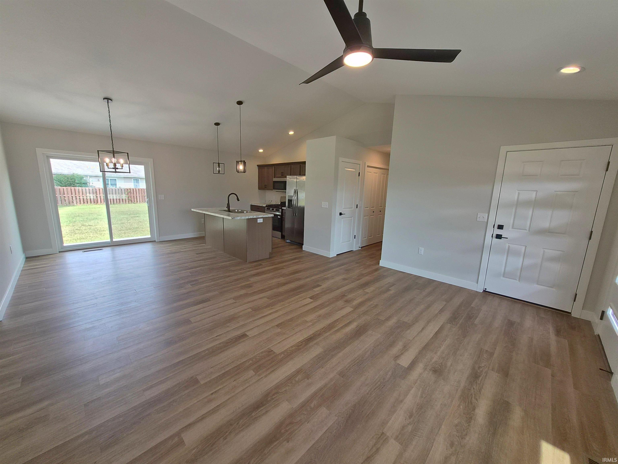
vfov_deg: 89.9
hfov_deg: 106.2
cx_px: 309
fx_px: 232
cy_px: 232
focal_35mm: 13
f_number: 2.2
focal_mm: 1.7
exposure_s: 1/120
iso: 40
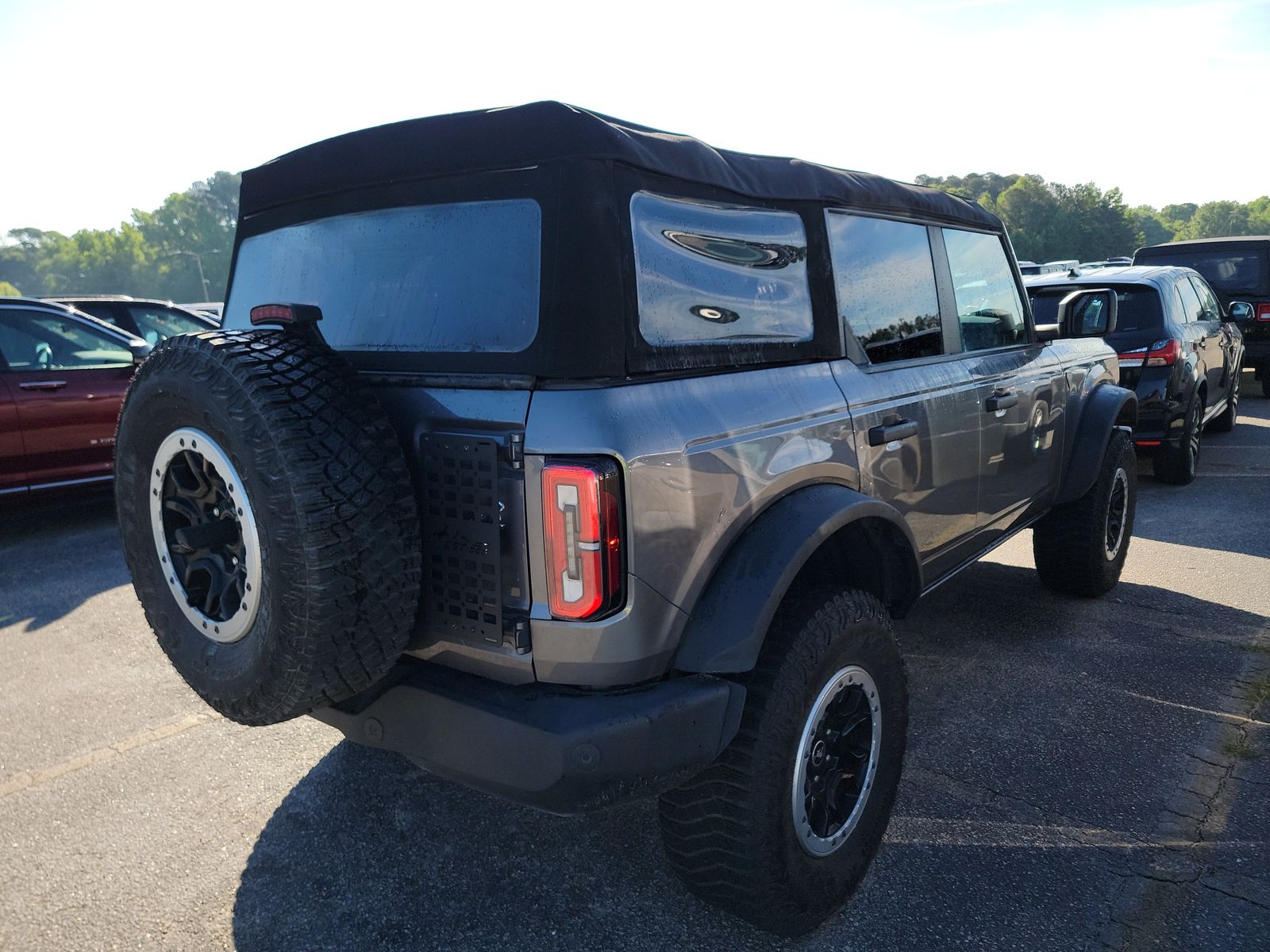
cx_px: 635
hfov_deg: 71.6
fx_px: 881
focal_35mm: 24
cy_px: 476
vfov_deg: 56.8
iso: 50
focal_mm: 6.7
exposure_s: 1/405
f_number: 1.8
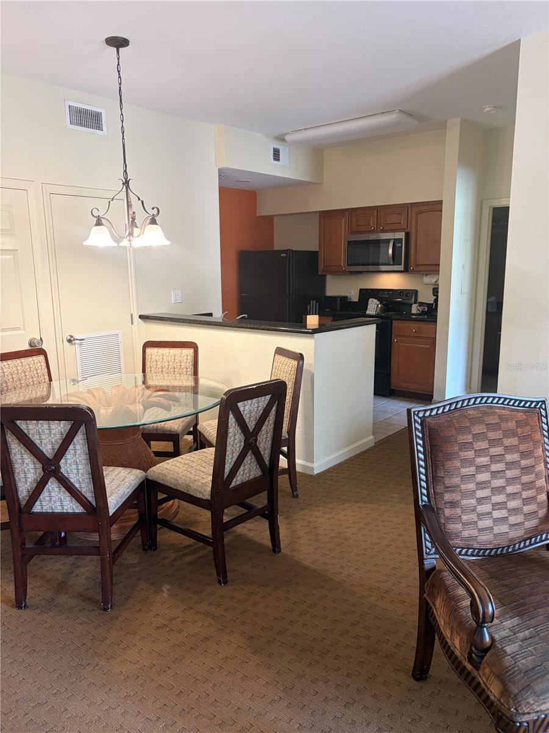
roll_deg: +0.3
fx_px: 550
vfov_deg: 67.3
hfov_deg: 53.1
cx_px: 274
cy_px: 366
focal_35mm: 26
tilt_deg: -10.4
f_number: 1.6
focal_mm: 5.96
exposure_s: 1/60
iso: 200
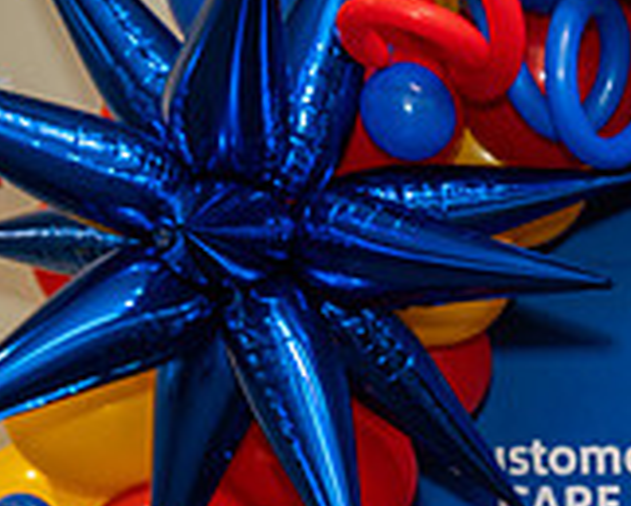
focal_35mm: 115
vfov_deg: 12.9
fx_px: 2149
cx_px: 1121
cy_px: 696
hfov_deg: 14.7
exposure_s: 1/160
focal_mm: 34
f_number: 4
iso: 1250
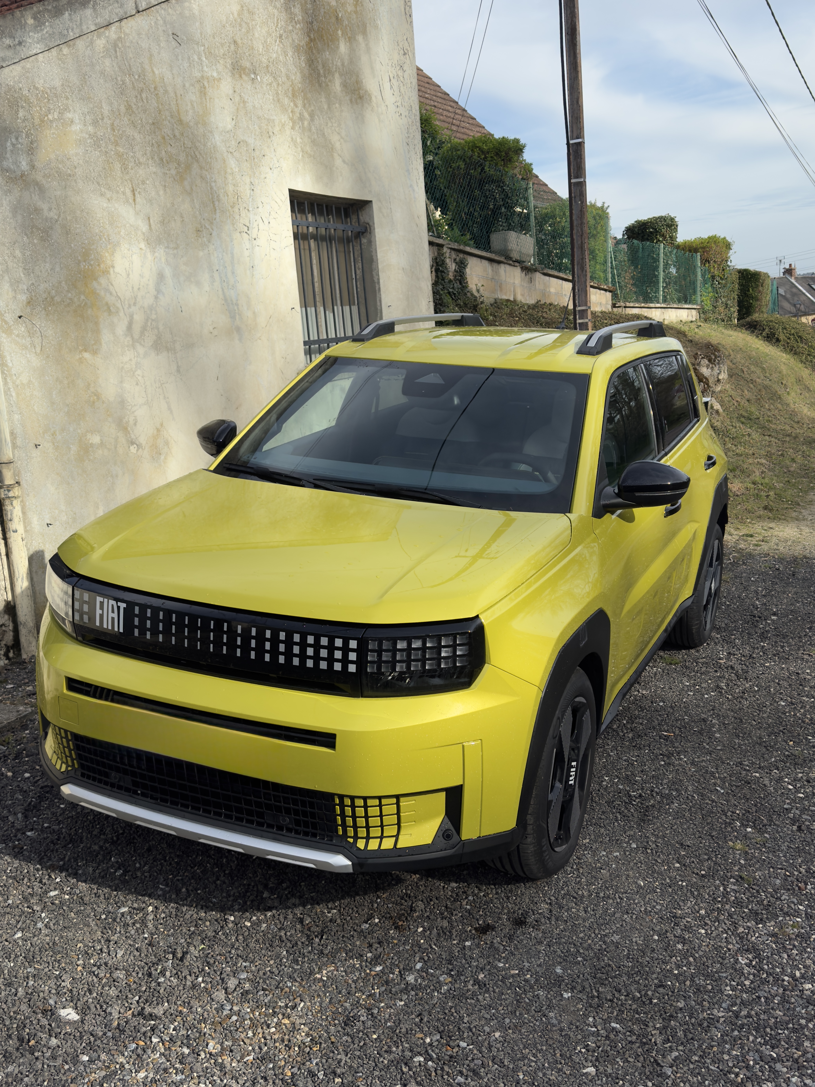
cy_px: 544
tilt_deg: -11.2
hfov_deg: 39.7
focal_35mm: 36
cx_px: 408
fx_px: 1130
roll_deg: +4.3
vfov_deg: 51.4
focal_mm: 6.76
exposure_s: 1/4854
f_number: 1.78
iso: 100
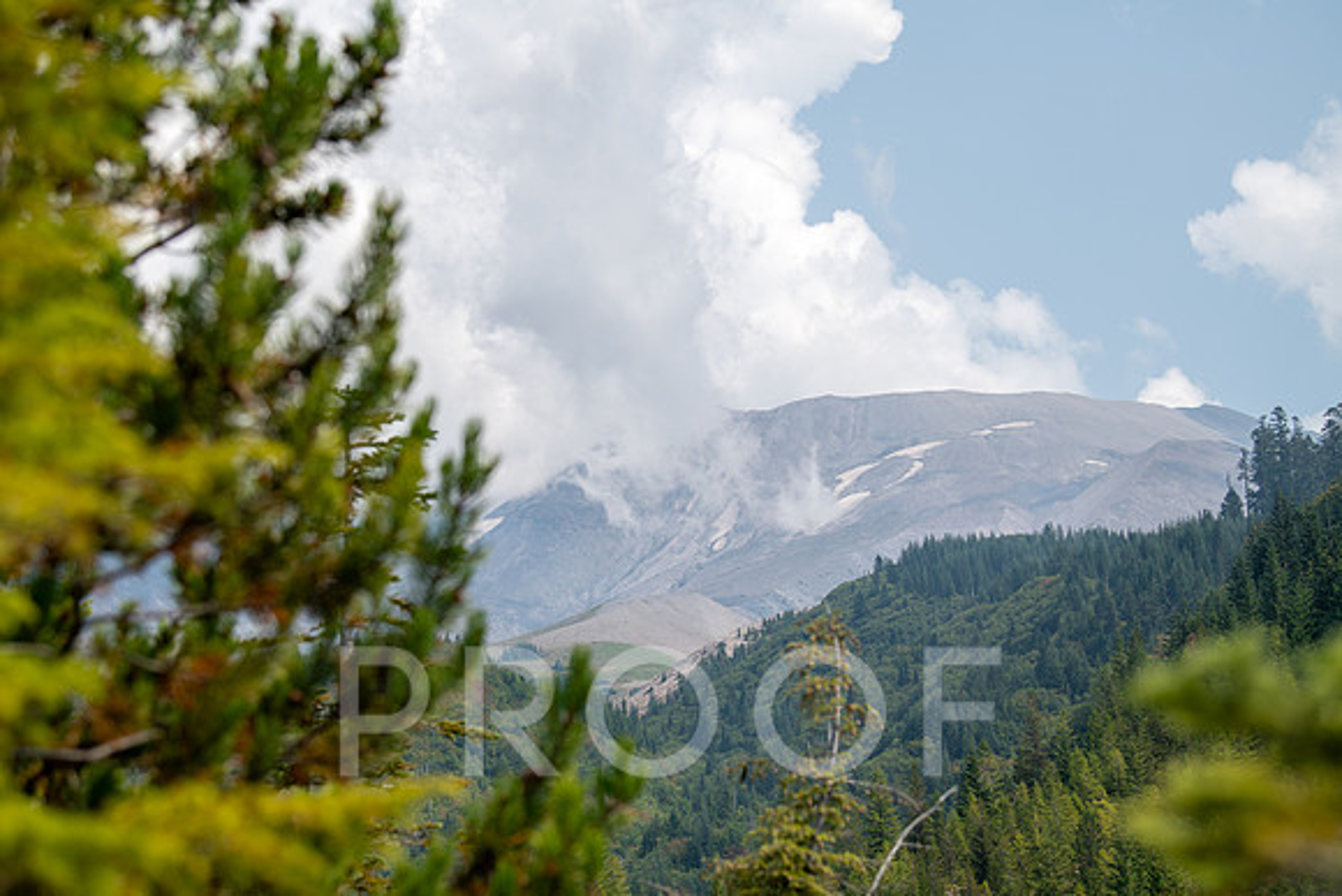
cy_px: 448
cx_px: 671
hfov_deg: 24.8
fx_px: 3057
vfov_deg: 16.7
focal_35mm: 82
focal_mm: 82
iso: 64
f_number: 4.5
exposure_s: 1/640
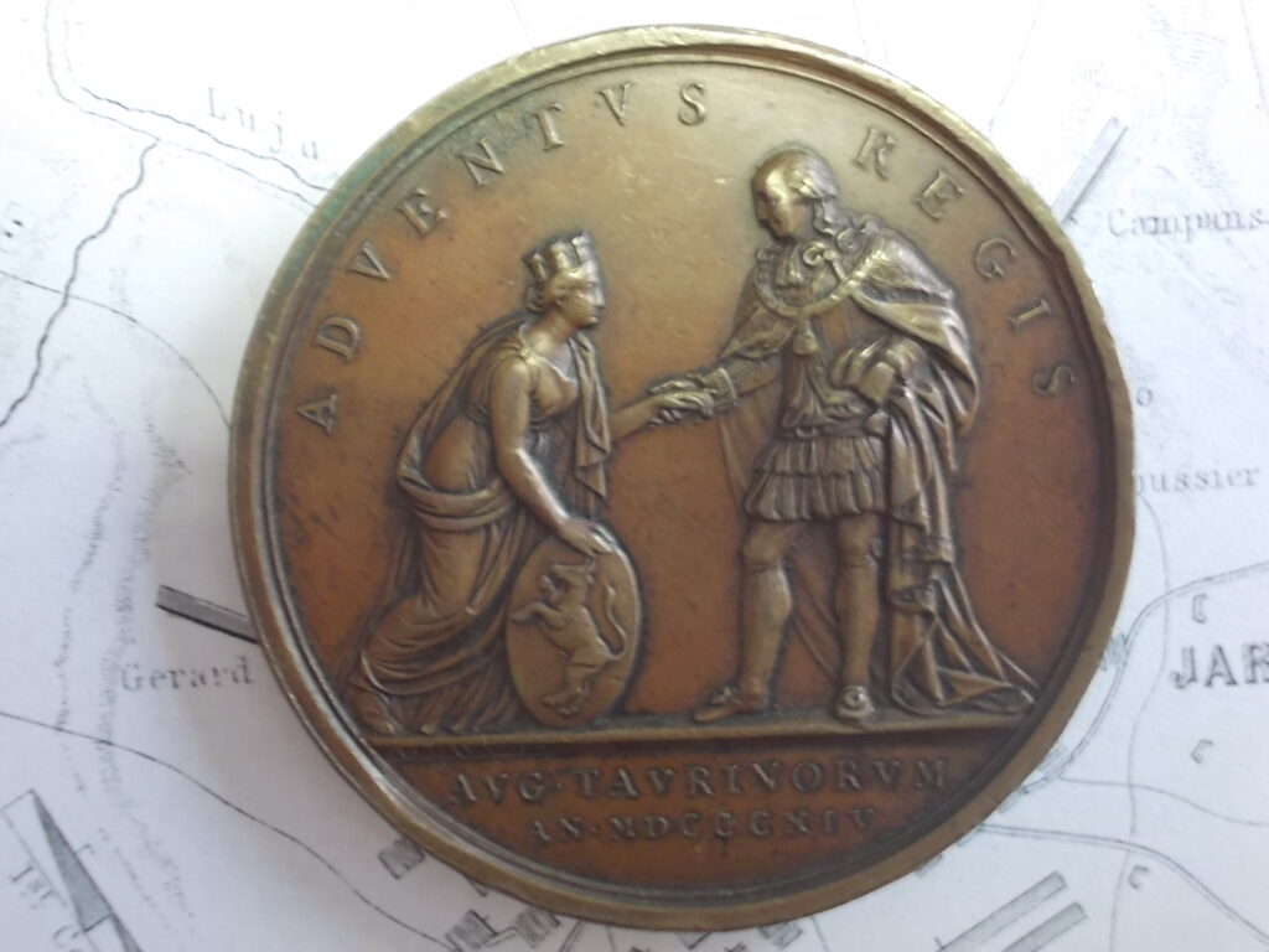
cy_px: 476
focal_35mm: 43
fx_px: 1576
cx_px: 634
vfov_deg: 33.6
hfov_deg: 43.9
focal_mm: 6.1
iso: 200
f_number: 3.3
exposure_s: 1/8
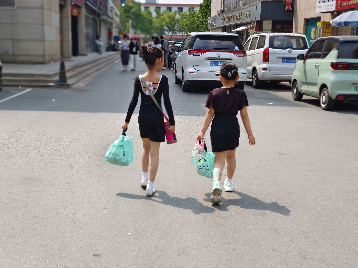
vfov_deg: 29.1
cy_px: 134
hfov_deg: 38.2
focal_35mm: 50
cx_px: 179
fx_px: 517
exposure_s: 1/808
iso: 100
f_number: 2
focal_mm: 6.7
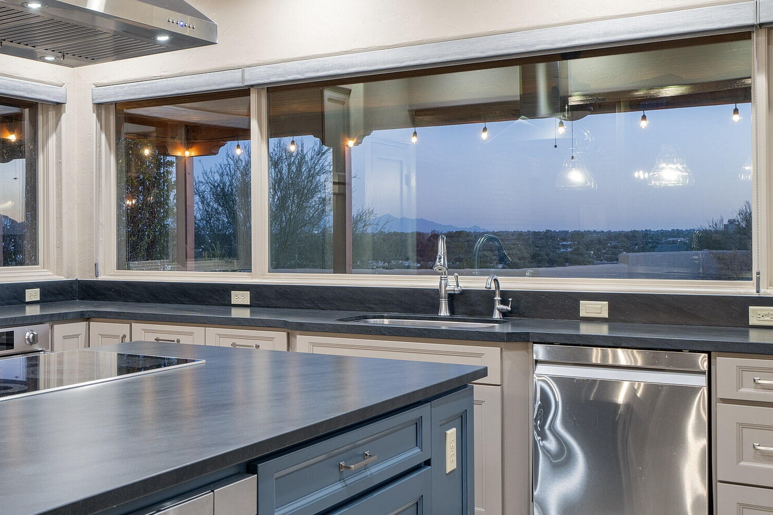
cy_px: 248
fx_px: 966
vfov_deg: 29.9
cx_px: 151
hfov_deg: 41.7
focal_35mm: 45
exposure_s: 2
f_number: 9
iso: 100
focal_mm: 24
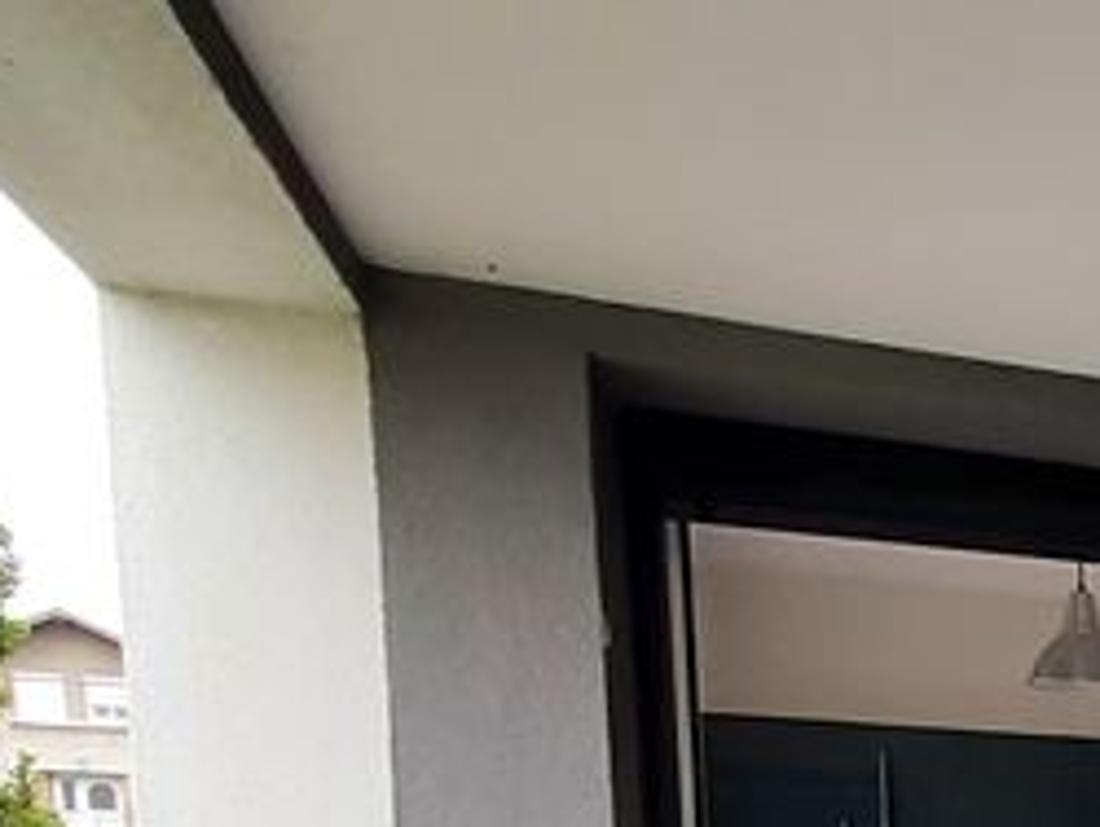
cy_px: 1157
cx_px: 1615
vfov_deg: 23.7
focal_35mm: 52
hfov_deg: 27.0
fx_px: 1654
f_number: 2.2
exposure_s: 1/50
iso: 50
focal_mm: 1.42
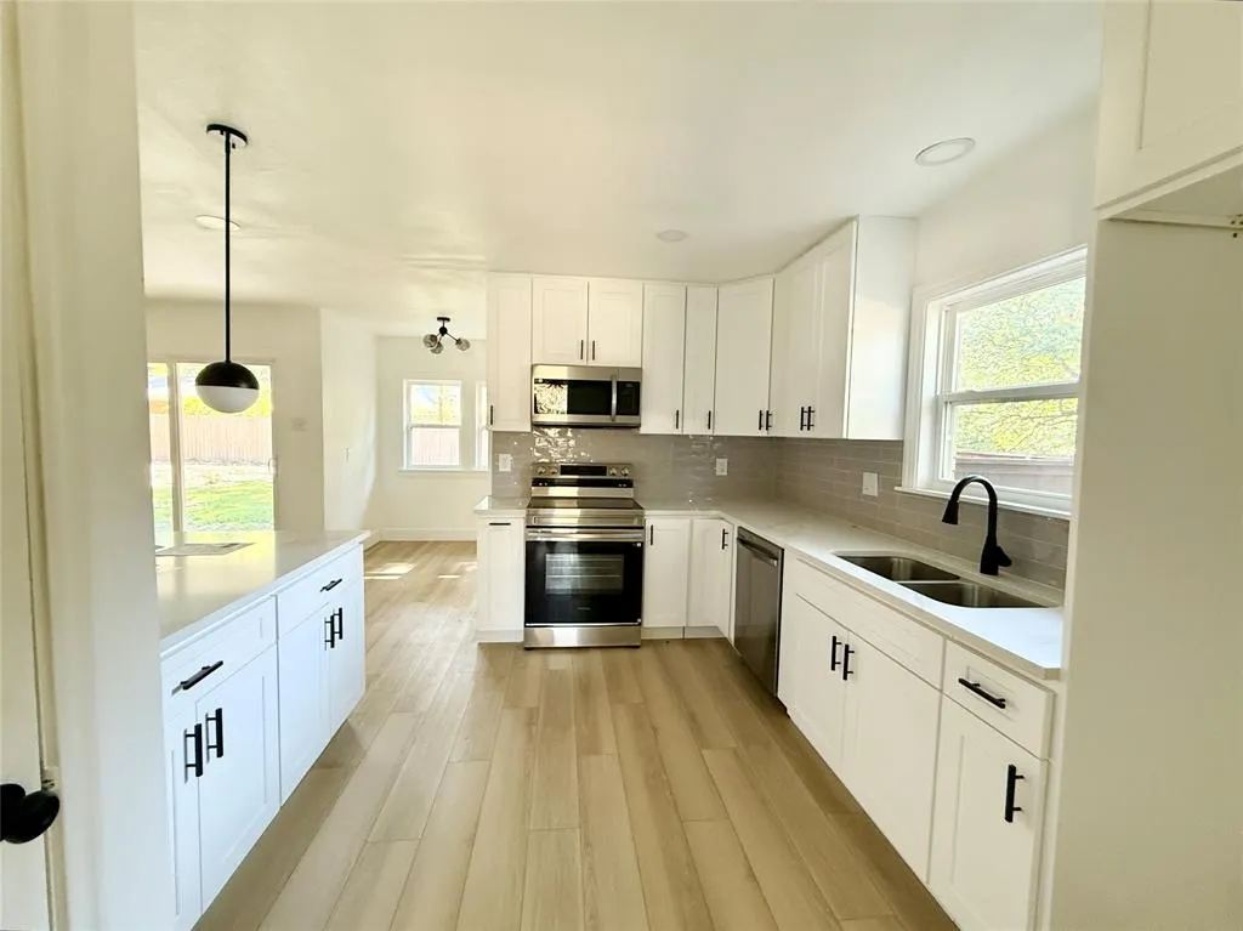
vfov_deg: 85.6
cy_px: 466
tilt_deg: -2.6
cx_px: 622
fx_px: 502
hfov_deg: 102.1
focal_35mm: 14
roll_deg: -0.5
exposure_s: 1/68
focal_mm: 2.22
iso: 320
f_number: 2.2
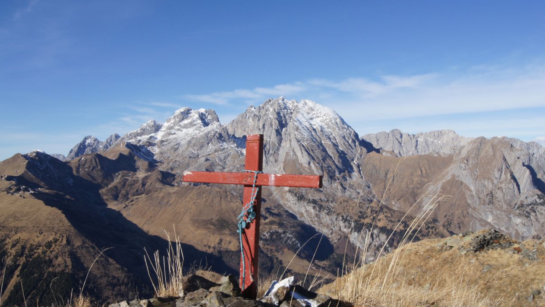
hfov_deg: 56.6
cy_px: 175
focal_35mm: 35
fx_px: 506
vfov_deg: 33.7
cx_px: 273
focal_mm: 22
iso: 200
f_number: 22
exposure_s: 1/100
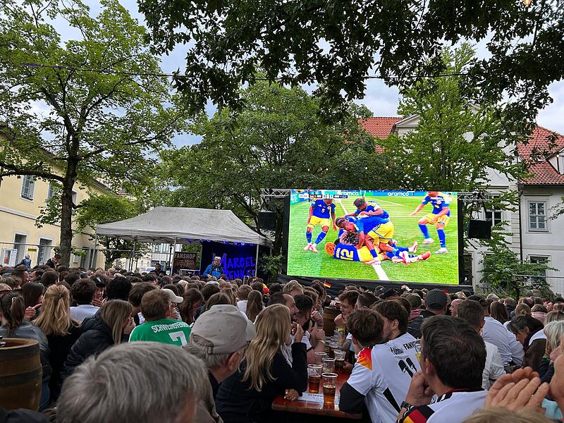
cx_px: 282
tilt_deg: +5.5
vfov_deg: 53.1
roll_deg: -3.0
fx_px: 424
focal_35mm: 26
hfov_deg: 67.3
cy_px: 212
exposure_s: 1/112
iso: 32
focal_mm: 5.7
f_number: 1.5
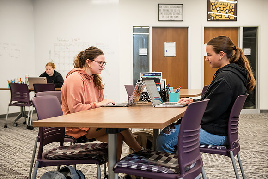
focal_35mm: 50
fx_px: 372
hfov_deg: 39.6
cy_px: 90
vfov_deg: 27.0
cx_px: 134
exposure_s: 1/200
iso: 1000
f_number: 3.2
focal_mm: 50
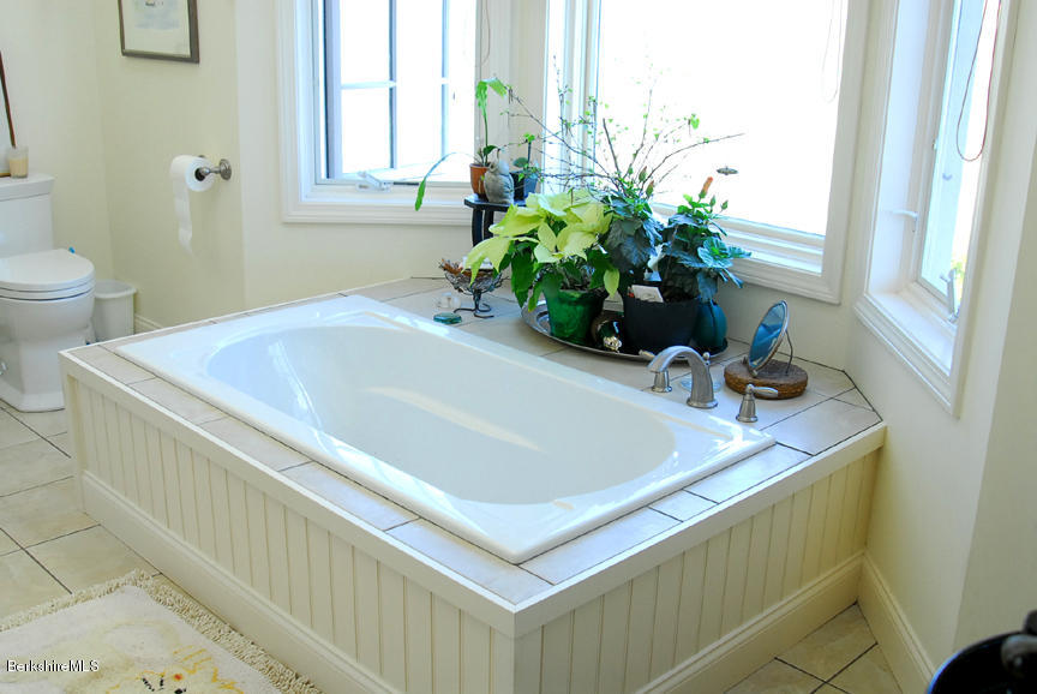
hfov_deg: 53.1
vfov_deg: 37.0
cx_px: 518
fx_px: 1038
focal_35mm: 36
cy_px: 347
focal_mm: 24
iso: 400
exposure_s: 1/80
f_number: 4.5
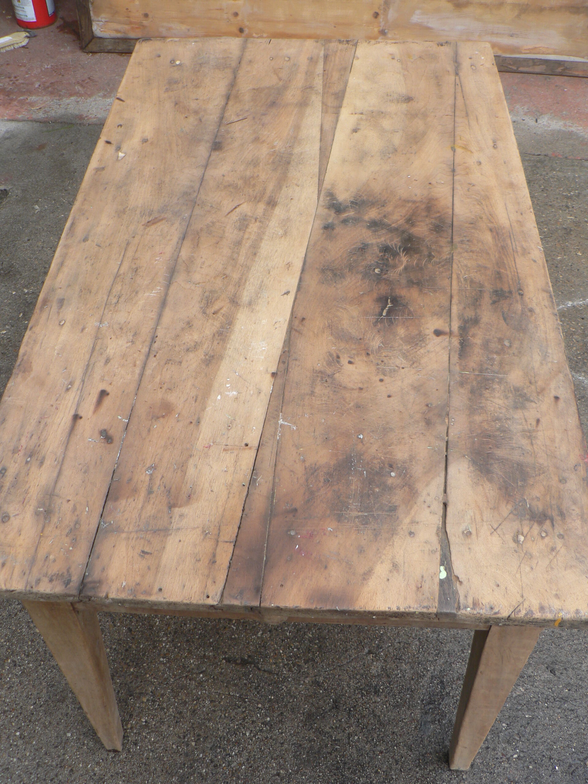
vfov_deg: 51.4
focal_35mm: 36
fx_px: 815
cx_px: 294
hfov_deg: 39.7
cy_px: 392
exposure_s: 1/40
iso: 80
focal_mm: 6
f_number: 2.8
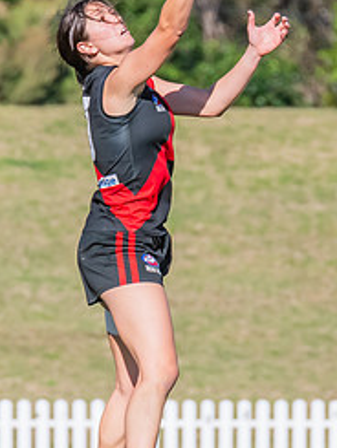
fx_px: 21542
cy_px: 225
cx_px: 13
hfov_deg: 0.9
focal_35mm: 1661
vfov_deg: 1.2
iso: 800
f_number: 13
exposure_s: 1/1250
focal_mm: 420
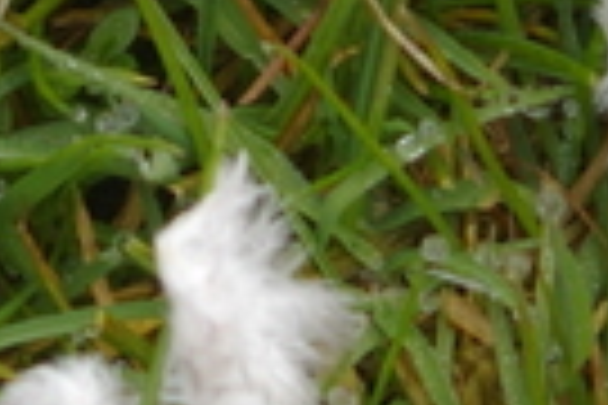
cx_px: -203
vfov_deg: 1.8
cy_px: -542
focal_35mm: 777
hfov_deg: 2.7
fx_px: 13122
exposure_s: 1/180
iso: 200
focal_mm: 70
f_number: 6.7
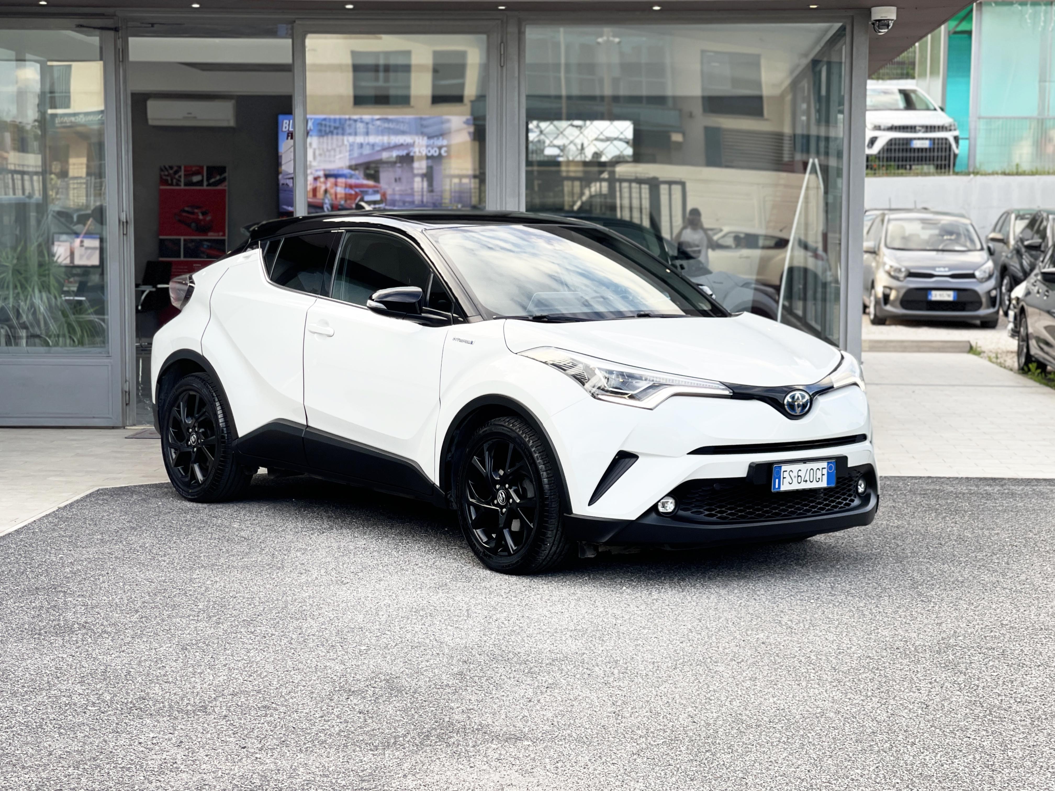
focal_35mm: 64
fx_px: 1951
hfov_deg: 30.3
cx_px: 528
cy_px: 396
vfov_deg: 22.9
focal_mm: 7.5
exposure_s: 1/121
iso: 25
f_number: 2.2
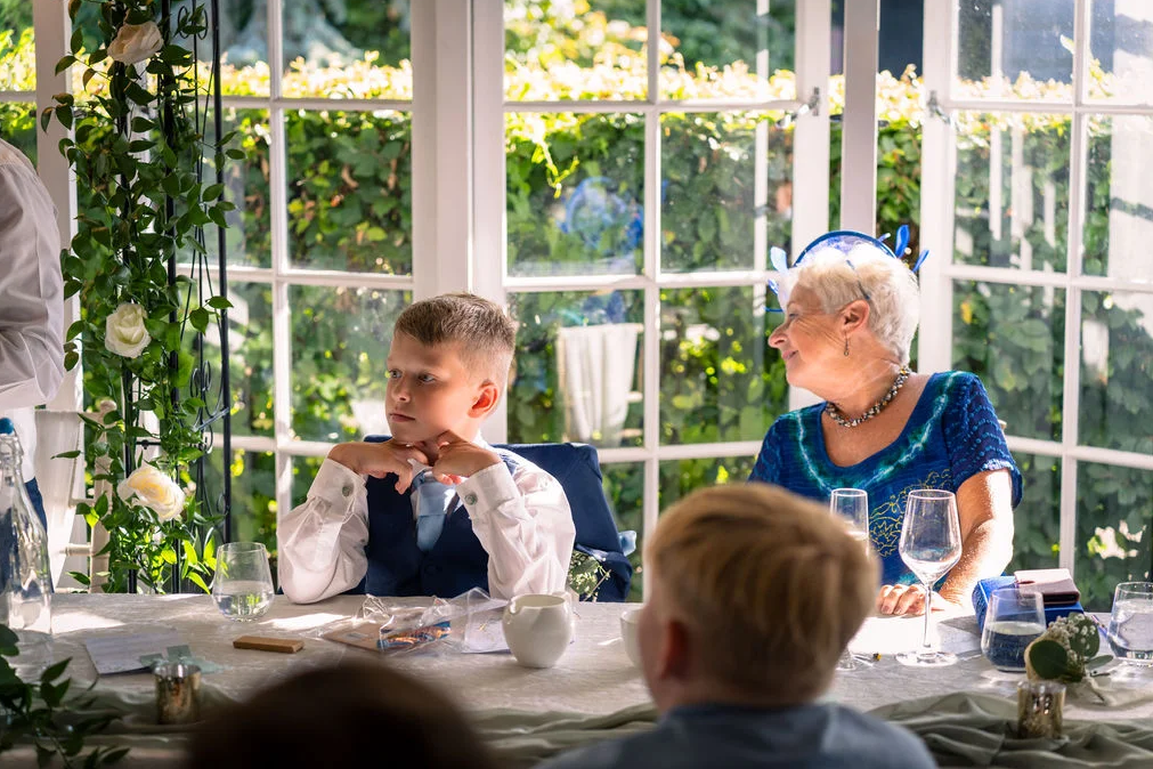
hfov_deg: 26.7
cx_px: 570
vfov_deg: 17.9
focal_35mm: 76
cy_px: 384
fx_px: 2434
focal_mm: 75
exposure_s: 1/200
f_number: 2.8
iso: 320
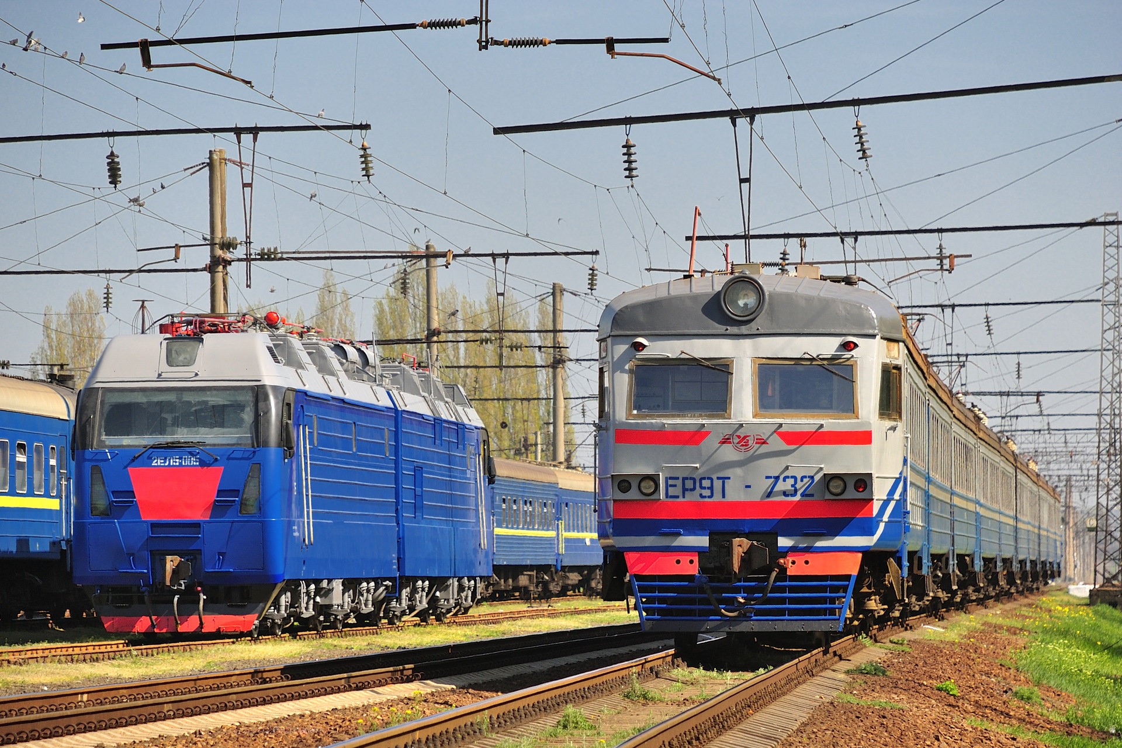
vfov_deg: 6.8
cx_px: 561
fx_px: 6311
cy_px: 374
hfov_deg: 10.2
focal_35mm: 202
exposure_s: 1/400
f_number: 5.6
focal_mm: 135
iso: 100
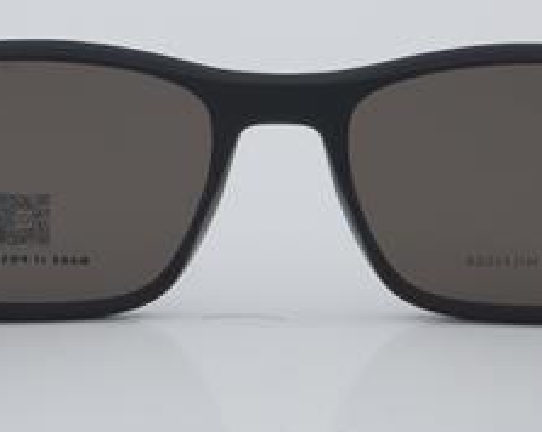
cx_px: 280
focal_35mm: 139
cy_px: 165
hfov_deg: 13.9
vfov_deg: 11.1
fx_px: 2225
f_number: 32
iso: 100
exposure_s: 1/4
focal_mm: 55
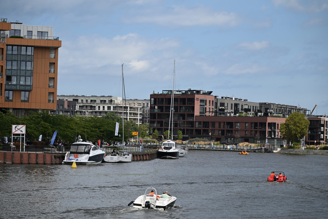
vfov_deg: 11.4
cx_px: 164
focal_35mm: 120
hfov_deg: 17.1
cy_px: 110
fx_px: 1093
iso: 100
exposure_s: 1/640
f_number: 6.3
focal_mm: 120
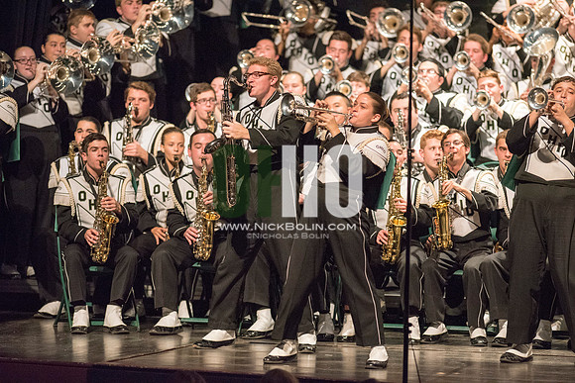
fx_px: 4793
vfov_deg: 4.6
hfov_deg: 6.9
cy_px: 192
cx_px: 288
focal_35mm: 300
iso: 4000
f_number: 2.8
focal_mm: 300
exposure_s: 1/500
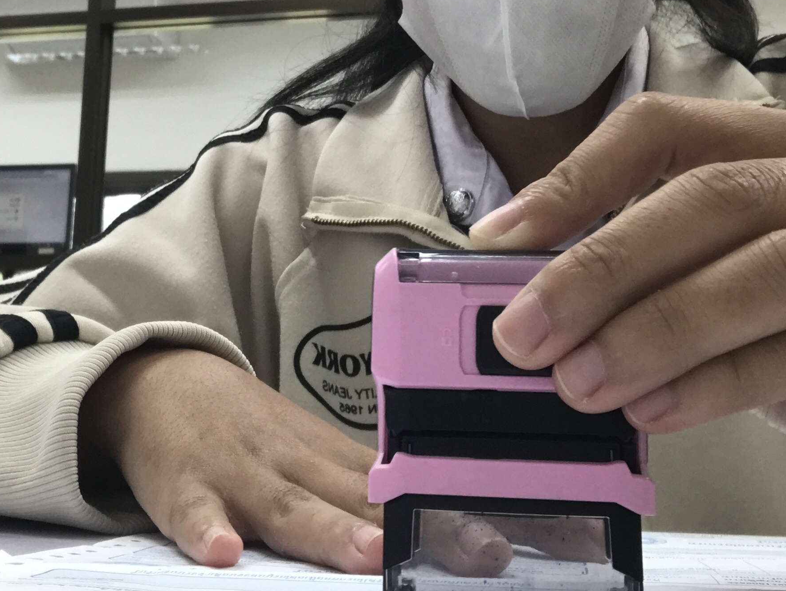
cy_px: 161
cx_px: 313
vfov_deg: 25.9
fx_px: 1272
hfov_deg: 34.2
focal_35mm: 56
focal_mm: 2.87
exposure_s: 1/33
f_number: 2.2
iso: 50
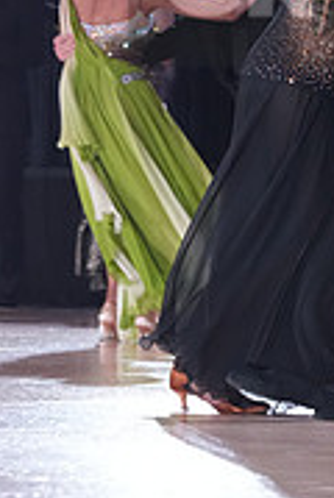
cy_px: -25
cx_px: 514
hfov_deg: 4.0
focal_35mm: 340
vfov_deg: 6.0
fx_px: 4713
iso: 3200
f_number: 4
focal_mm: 105
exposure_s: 1/250
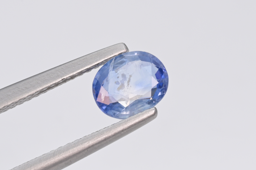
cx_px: 128
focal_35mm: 158
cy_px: 85
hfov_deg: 13.0
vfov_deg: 8.7
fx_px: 1123
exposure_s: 1/30
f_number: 20
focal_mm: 105
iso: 640
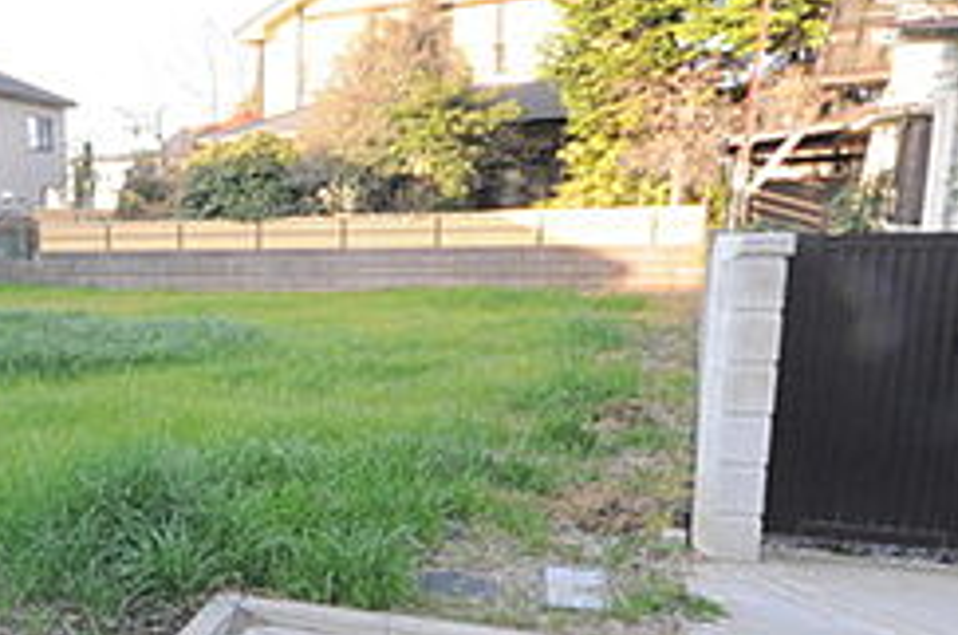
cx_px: 59
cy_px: 414
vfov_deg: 35.5
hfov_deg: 45.9
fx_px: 983
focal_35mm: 37
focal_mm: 10
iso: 800
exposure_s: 1/40
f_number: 4
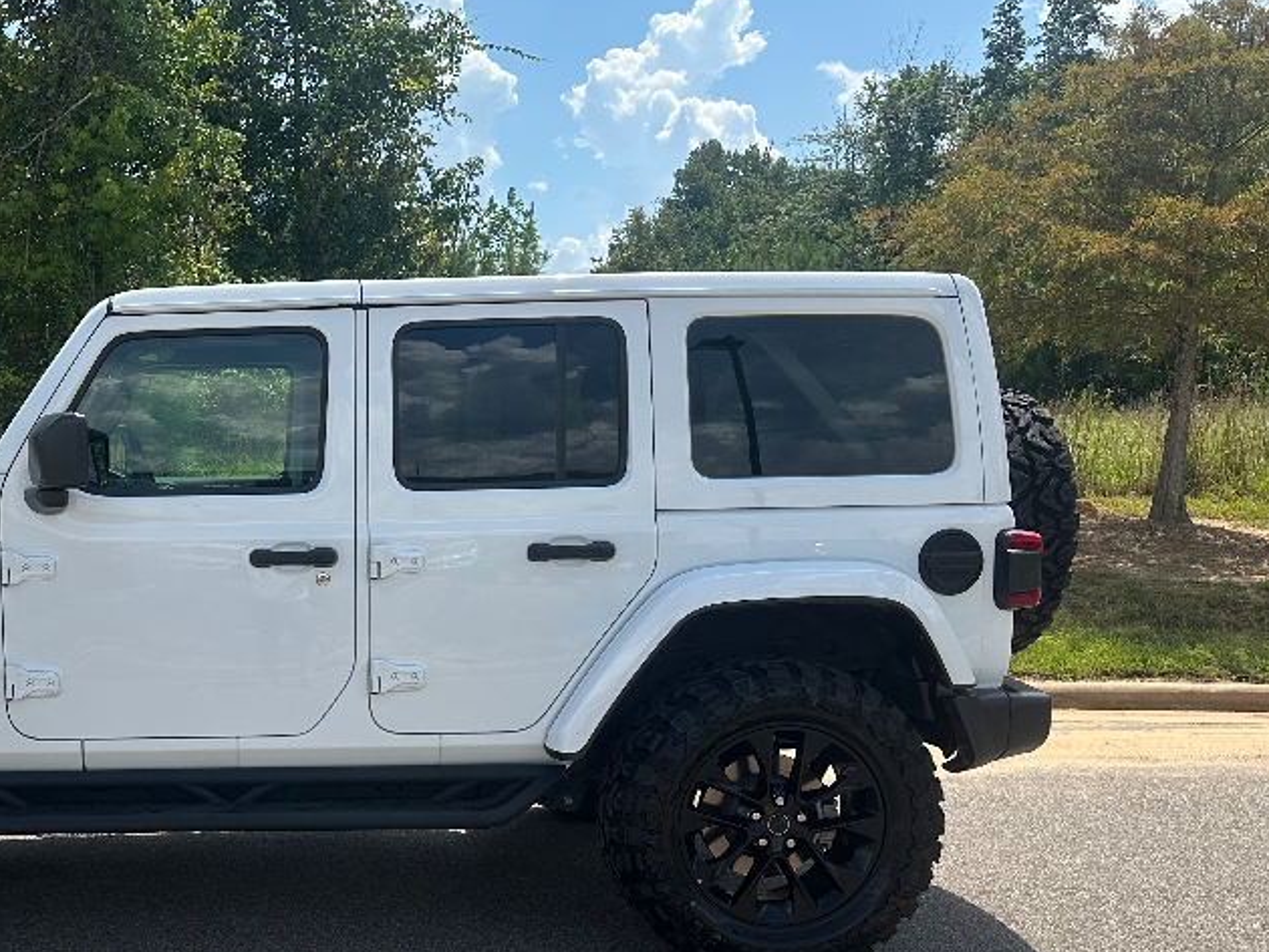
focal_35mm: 39
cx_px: 252
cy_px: 652
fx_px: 1430
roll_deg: +0.1
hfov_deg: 45.4
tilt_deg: -7.4
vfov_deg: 36.4
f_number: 1.78
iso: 80
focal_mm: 6.86
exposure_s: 1/3861
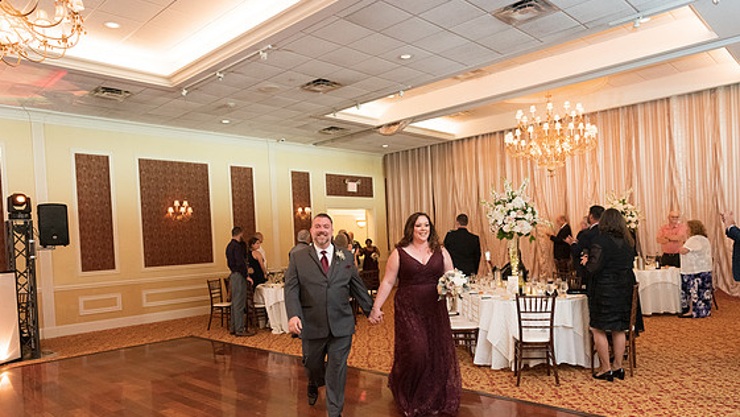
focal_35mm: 26
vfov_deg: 44.2
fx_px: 510
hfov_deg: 71.9
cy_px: 254
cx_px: 375
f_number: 2.8
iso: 3200
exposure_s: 1/125
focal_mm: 24
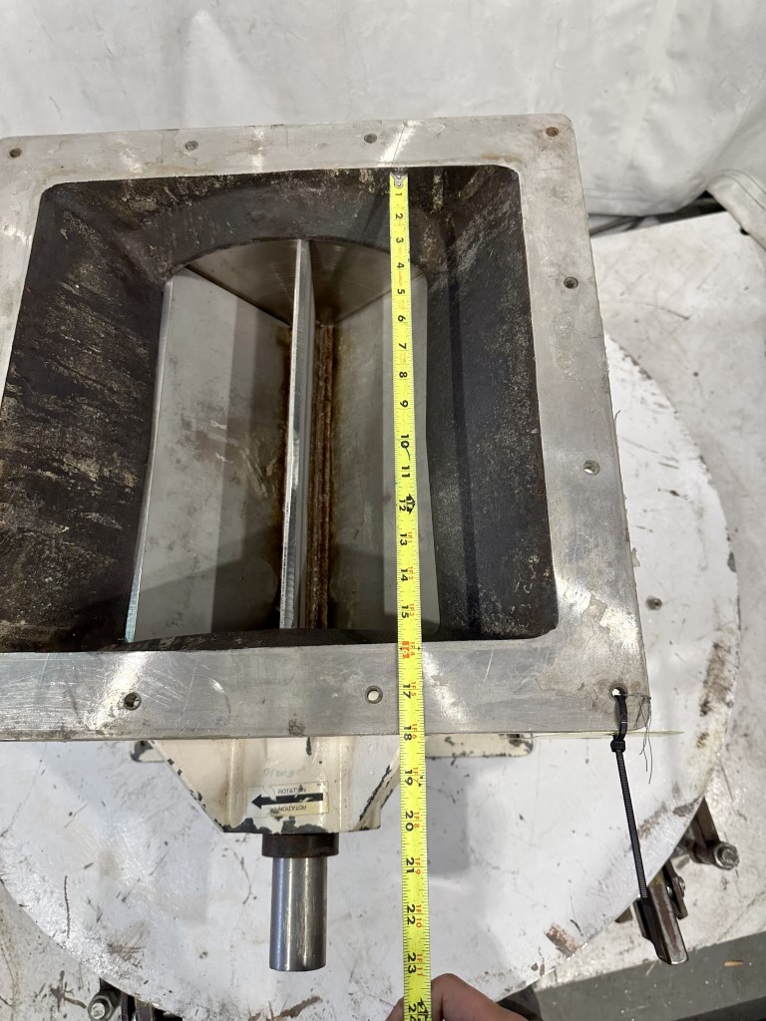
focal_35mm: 24
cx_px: 383
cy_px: 510
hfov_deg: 56.8
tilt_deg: -69.0
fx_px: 708
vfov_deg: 71.6
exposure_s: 1/120
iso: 160
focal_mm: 6.86
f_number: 1.78
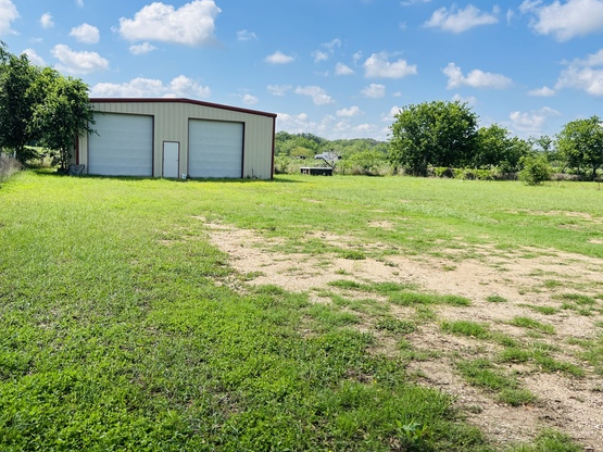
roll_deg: -3.2
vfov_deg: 46.8
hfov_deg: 59.9
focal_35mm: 30
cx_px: 276
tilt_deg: -6.7
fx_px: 522
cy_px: 213
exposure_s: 1/4444
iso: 50
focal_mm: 5.7
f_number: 1.5
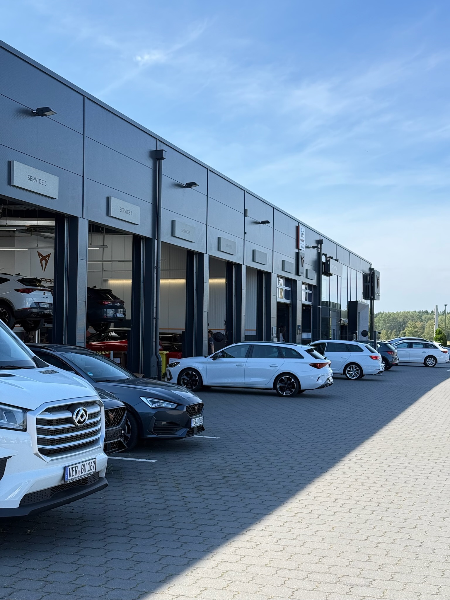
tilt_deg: +1.4
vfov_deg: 39.7
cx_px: 225
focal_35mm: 48
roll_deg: -0.6
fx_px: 832
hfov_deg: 30.3
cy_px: 300
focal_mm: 6.76
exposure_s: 1/1543
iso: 100
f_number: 1.78
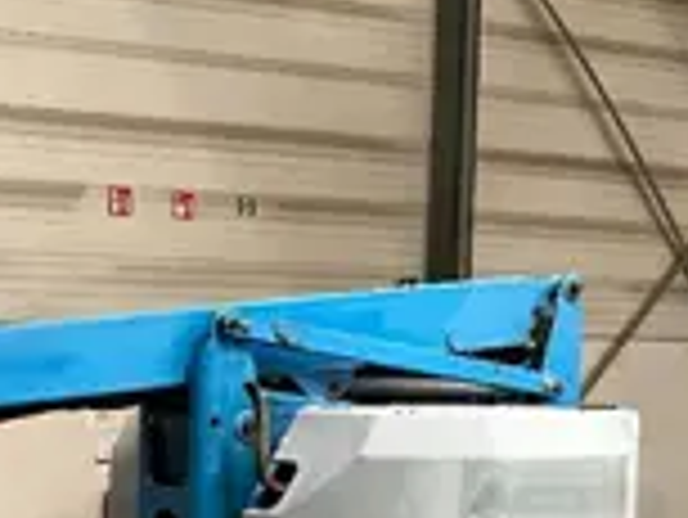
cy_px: 599
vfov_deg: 15.7
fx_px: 1810
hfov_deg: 20.1
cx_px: -153
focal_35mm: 91
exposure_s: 1/77
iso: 64
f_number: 1.8
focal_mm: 3
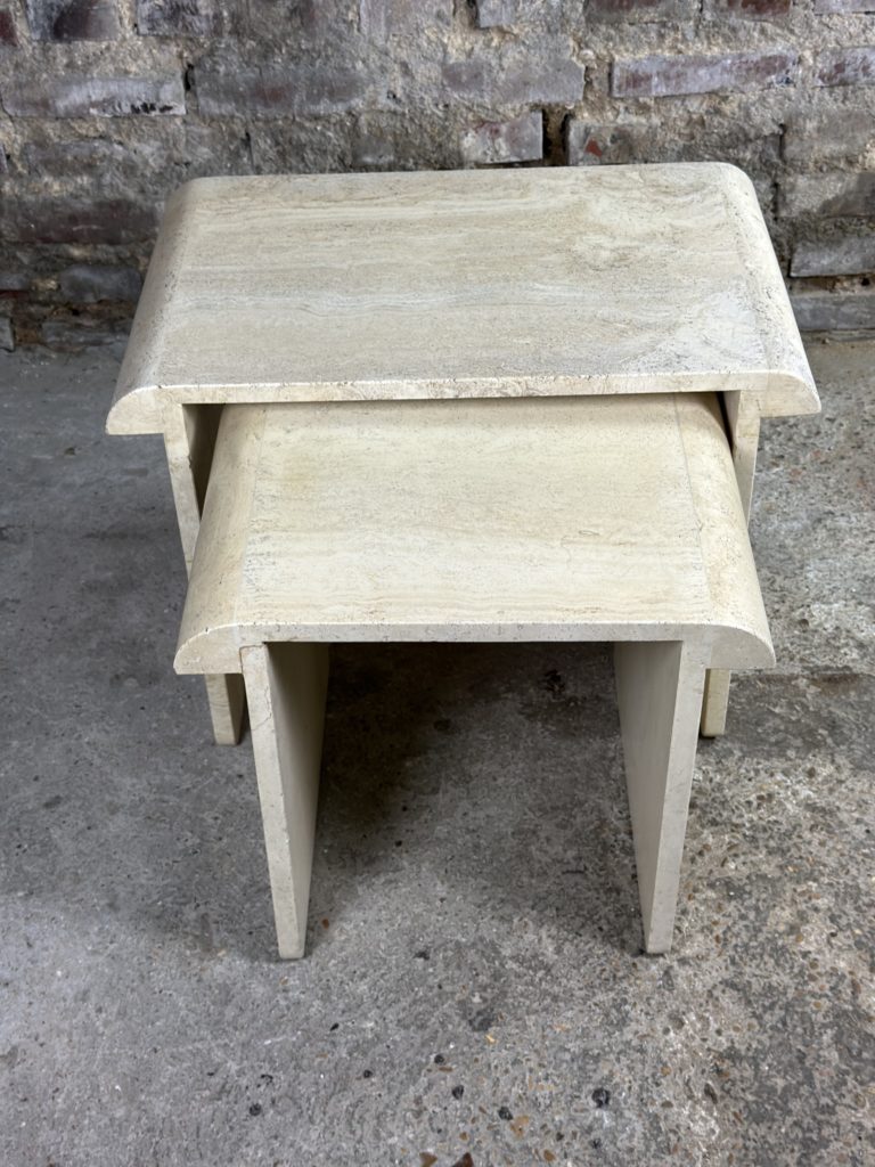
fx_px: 1618
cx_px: 438
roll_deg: +3.5
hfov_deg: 30.3
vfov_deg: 39.7
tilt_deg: -40.7
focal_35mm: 48
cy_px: 584
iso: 64
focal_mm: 6.86
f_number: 1.78
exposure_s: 1/50
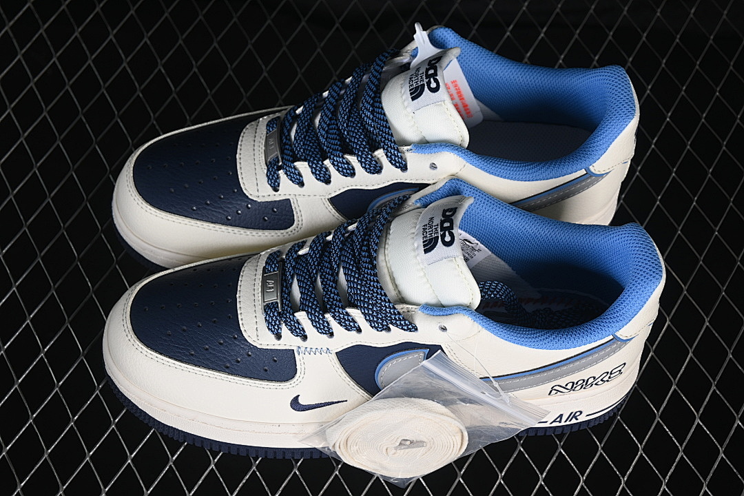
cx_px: 372
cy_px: 248
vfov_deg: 18.2
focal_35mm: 75
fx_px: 1550
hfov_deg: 27.0
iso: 160
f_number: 7.1
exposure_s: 1/80
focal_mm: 50
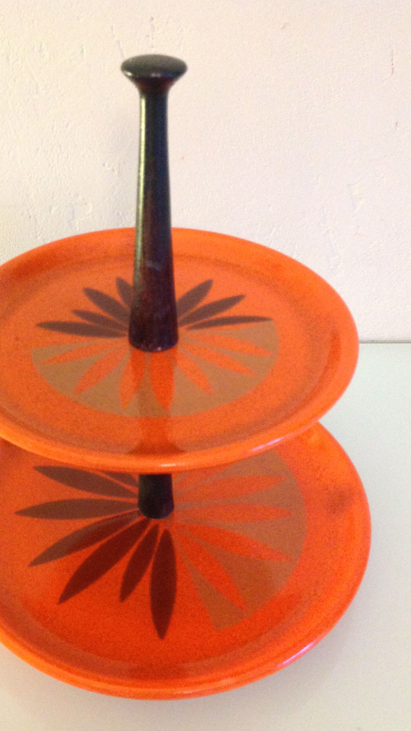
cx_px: 156
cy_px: 369
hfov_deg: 30.3
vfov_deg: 51.6
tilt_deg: -38.8
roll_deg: +3.4
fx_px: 756
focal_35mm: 39
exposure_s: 1/15
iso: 400
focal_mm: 4.28
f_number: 2.4
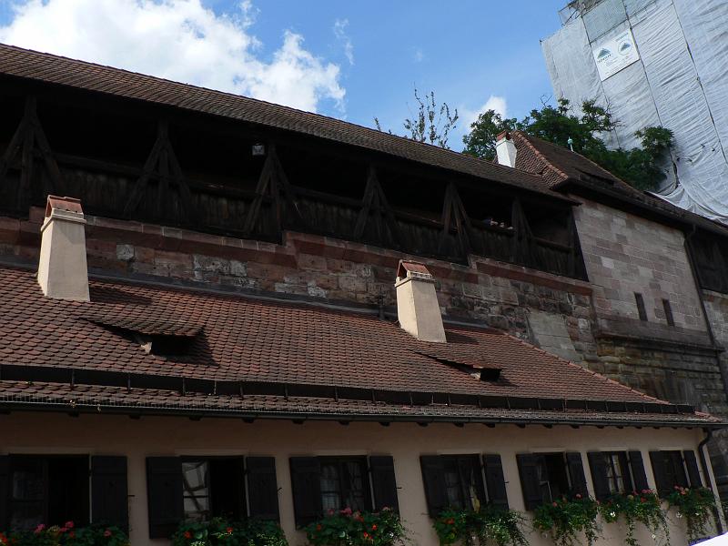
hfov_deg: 51.4
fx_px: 757
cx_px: 364
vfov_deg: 39.7
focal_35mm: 36
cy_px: 273
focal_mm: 6
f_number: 4
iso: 80
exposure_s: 1/640
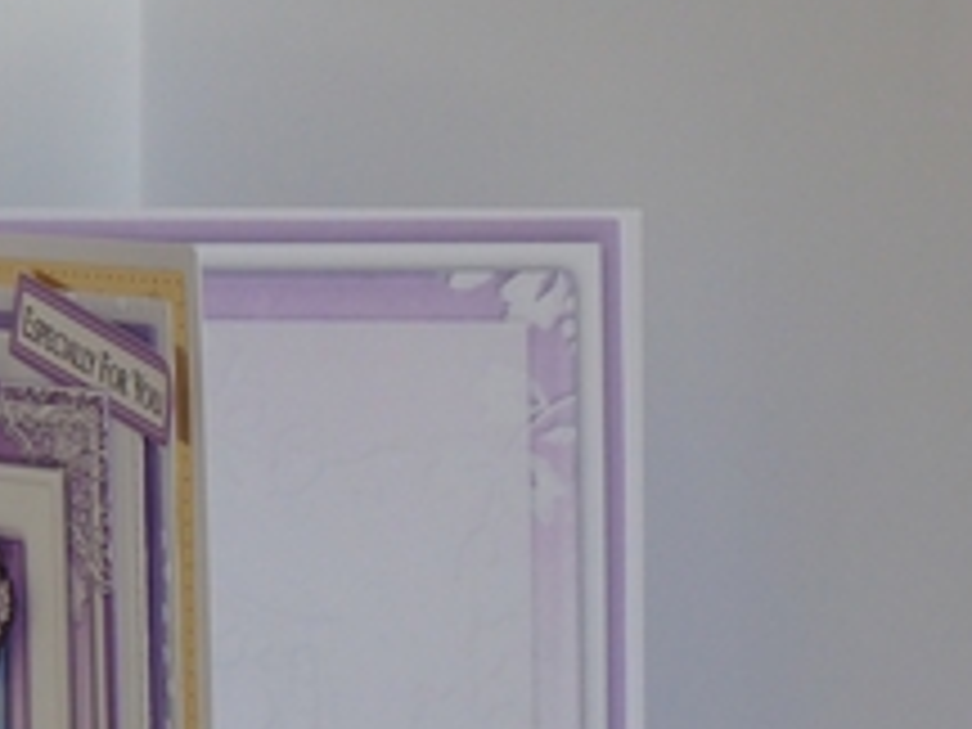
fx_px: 6262
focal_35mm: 223
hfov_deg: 8.8
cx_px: 99
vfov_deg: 6.6
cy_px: 749
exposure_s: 1/125
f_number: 5
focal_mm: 17.5
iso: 400
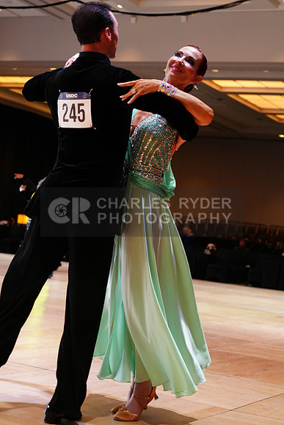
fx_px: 828
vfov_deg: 28.8
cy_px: 212
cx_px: 142
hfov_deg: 19.5
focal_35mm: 70
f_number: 4
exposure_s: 1/250
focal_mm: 70
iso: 2500
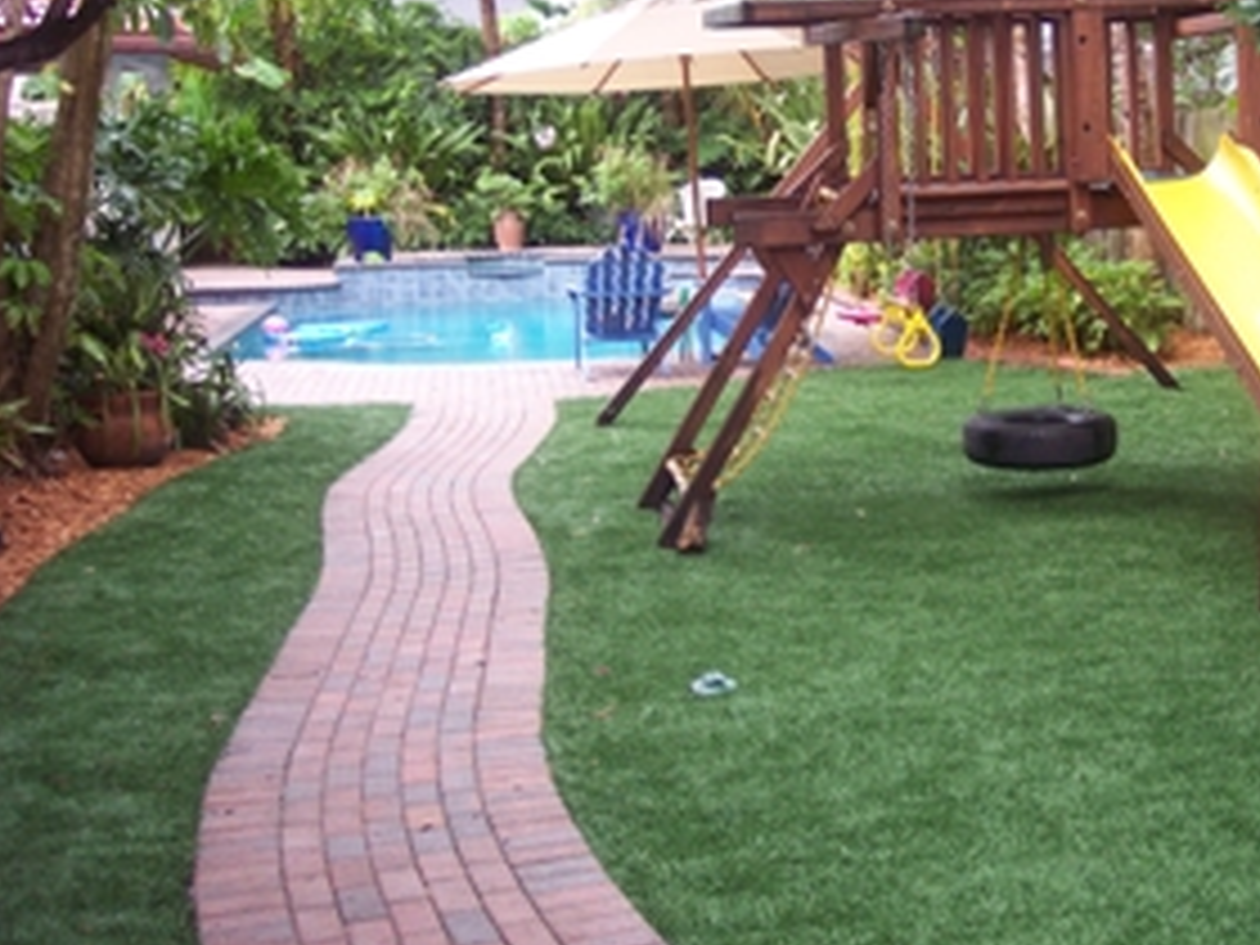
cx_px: 898
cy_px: 308
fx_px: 2038
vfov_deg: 25.9
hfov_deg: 33.8
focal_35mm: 56
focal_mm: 8
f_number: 2.8
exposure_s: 1/60
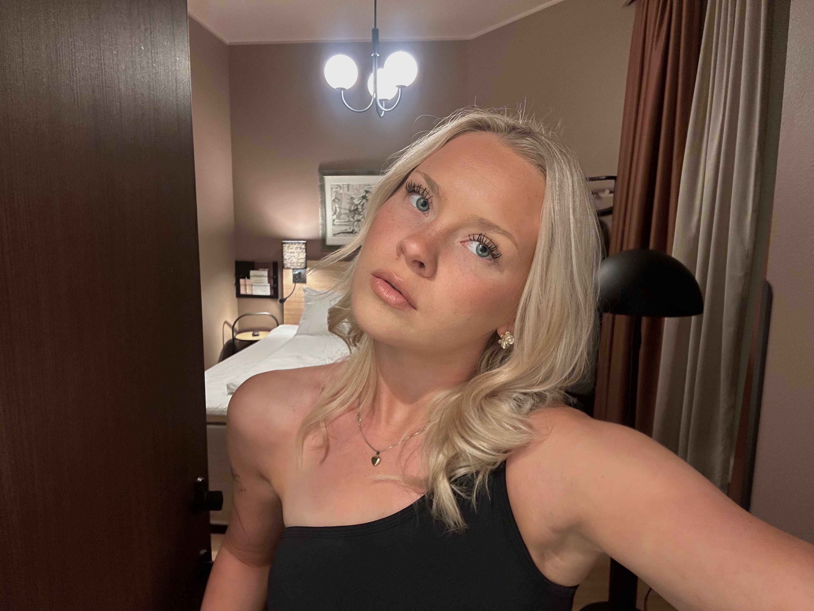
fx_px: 541
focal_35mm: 23
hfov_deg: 73.9
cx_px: 407
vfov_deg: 58.9
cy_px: 306
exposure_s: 1/33
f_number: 1.9
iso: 200
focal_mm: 2.69
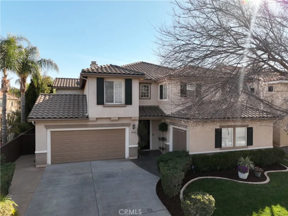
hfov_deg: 71.6
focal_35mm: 24
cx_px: 144
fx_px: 200
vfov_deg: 56.8
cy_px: 108
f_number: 2.8
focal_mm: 12.29
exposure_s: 1/100
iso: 260
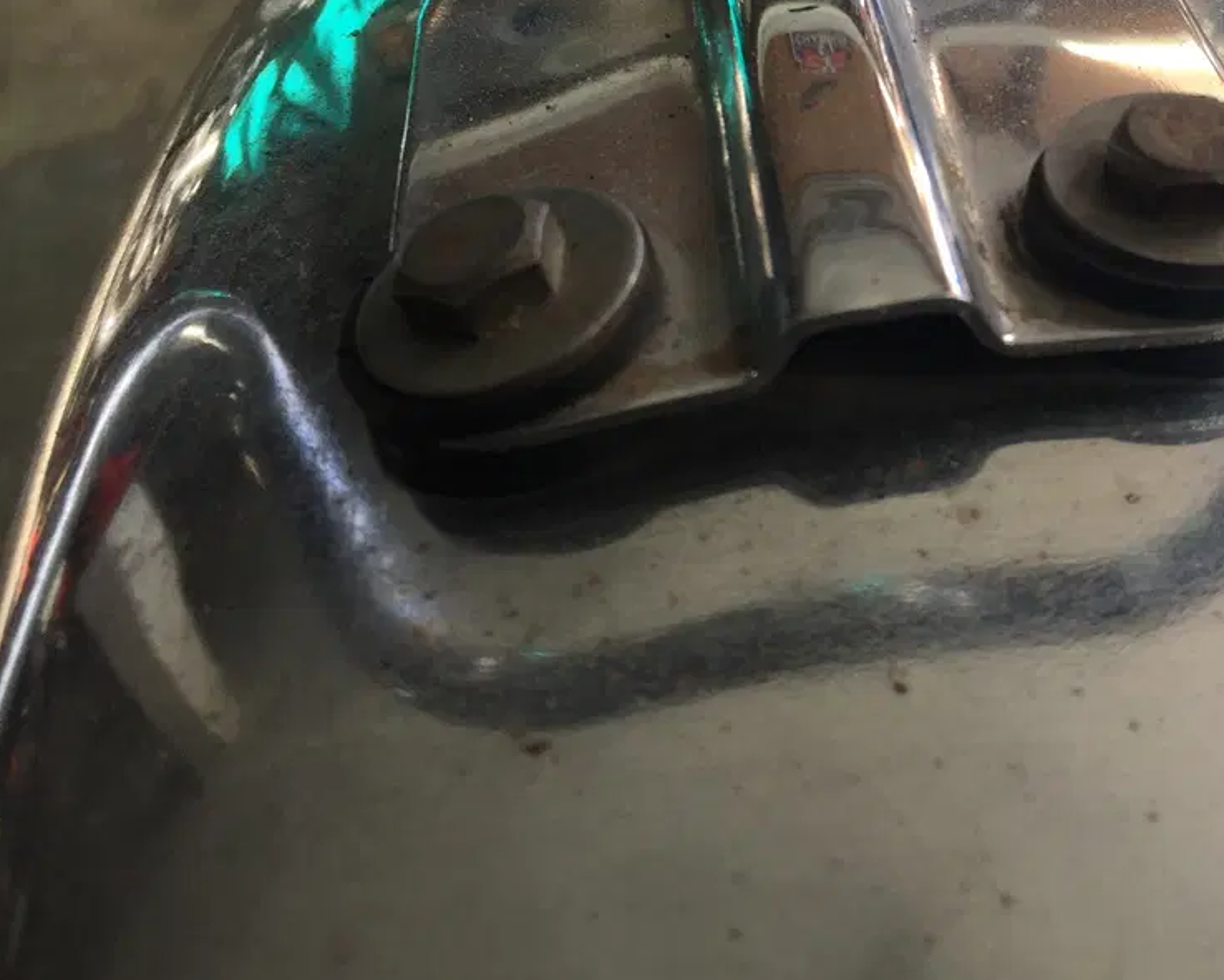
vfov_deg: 32.2
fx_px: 1667
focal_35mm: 46
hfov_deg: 38.9
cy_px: 262
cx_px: 970
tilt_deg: -45.7
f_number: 2.2
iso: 32
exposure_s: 1/100
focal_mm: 4.15
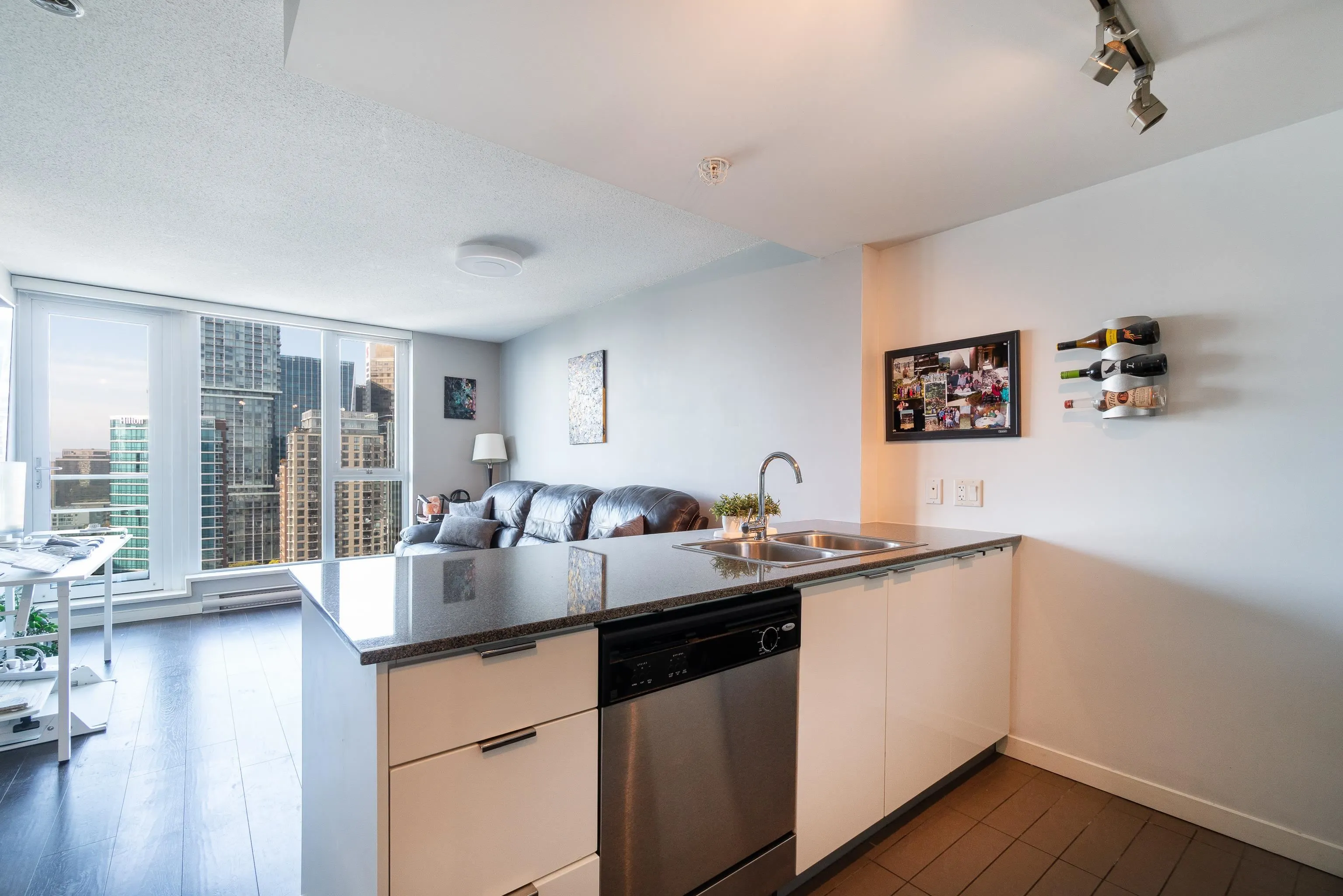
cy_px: 448
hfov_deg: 100.4
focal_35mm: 15
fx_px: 560
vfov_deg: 77.3
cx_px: 672
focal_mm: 10
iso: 200
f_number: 8
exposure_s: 1/4
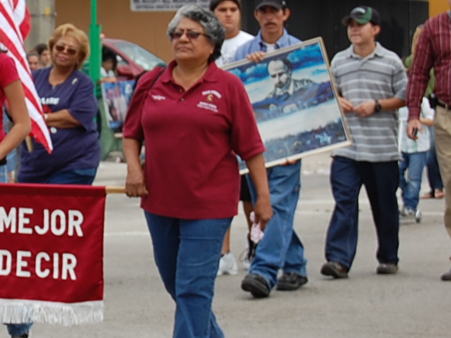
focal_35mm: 204
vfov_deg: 7.3
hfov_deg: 9.6
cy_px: 86
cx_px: -59
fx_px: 2661
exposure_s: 1/250
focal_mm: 55
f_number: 8
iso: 200
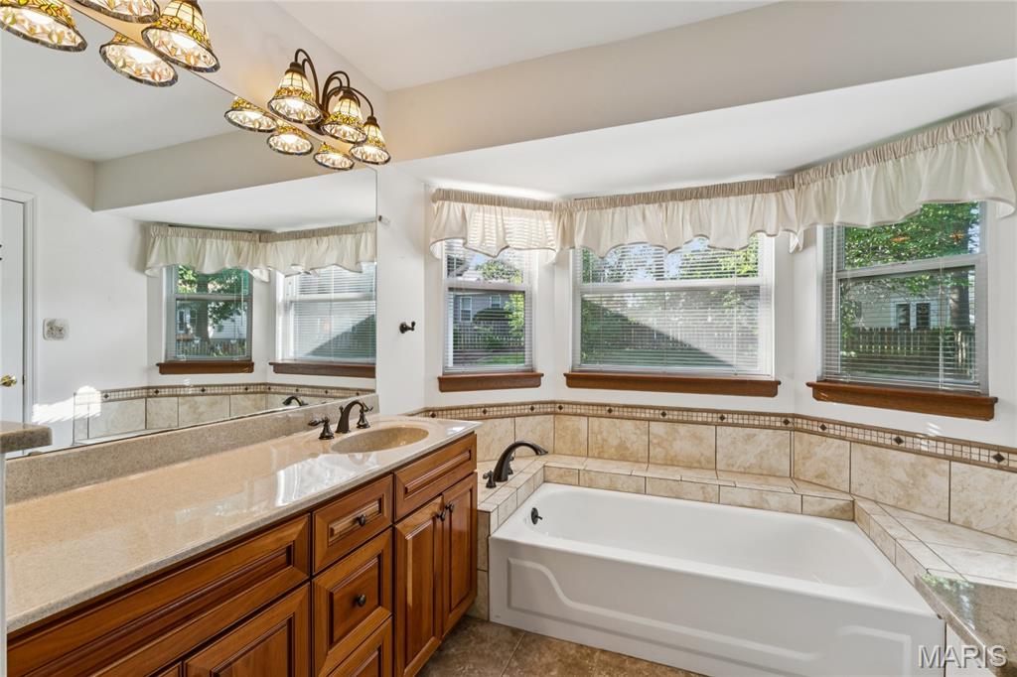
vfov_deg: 74.4
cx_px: 508
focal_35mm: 16
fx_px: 446
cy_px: 338
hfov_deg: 97.5
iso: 320
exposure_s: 1/8
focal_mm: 15.8
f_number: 13
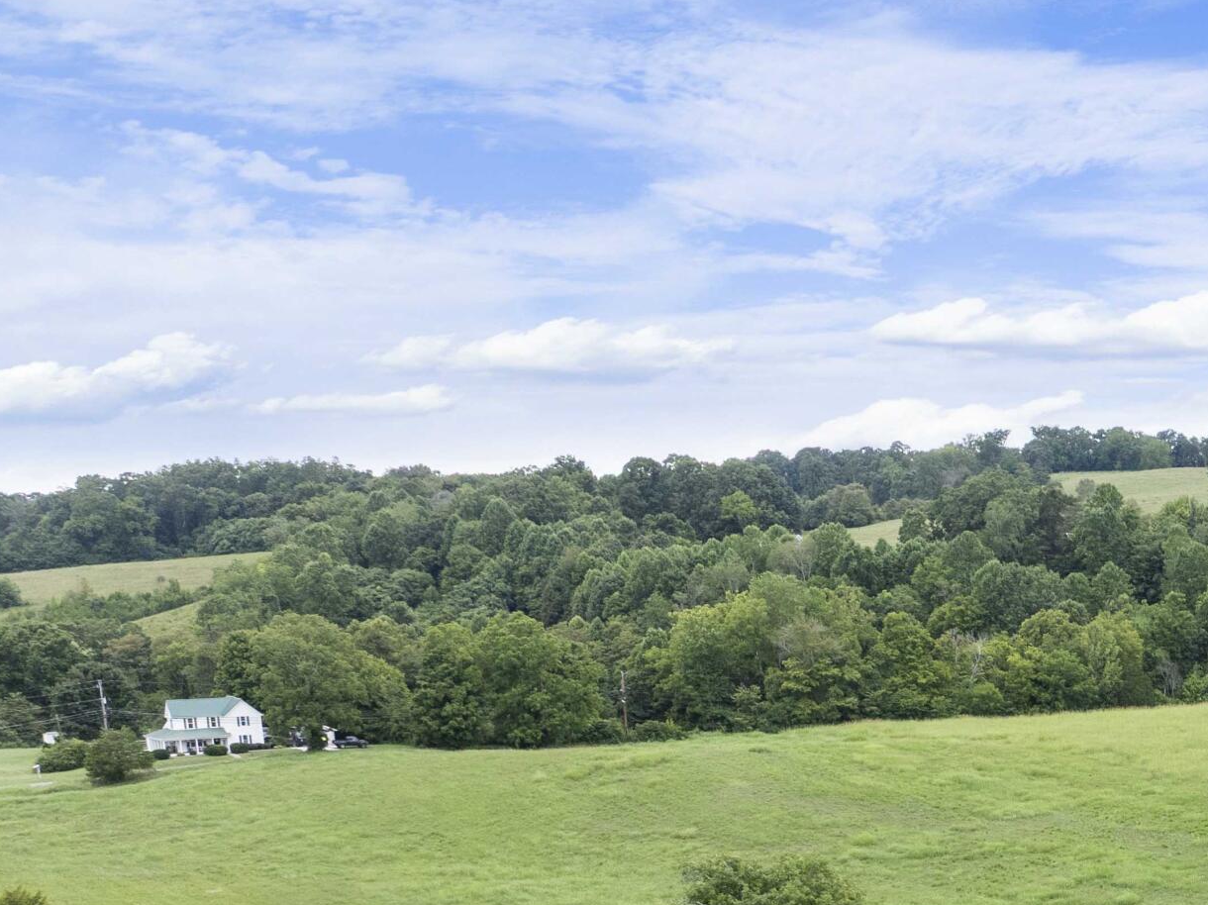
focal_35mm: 59
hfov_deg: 28.9
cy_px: 1013
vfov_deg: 23.2
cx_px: 1401
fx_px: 2058
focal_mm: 12.29
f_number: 2.8
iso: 270
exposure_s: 1/160
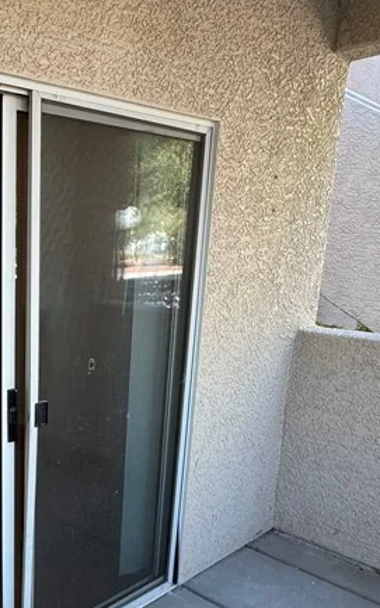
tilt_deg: -15.5
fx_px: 580
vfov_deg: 54.6
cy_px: 388
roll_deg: -0.7
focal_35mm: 35
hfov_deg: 33.7
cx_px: 15
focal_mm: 2.22
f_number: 2.2
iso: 100
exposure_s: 1/99
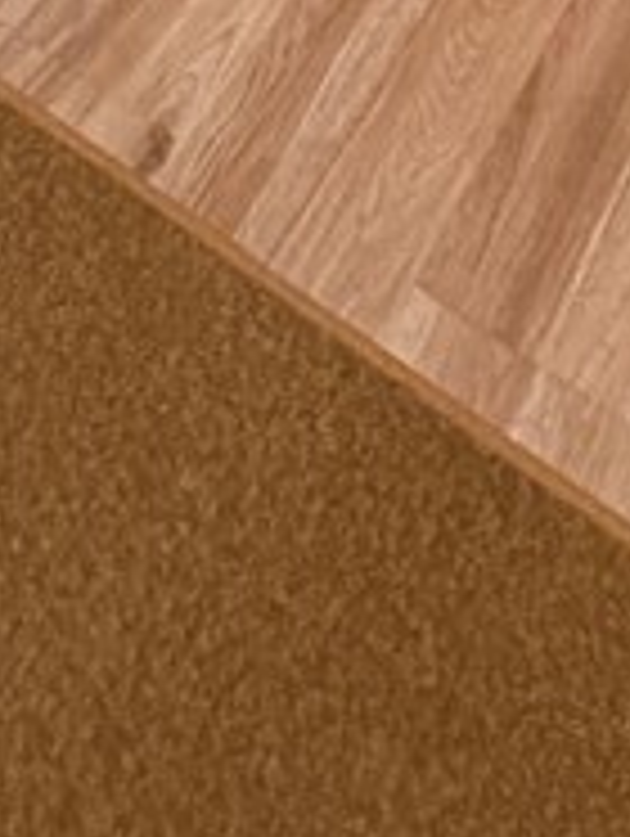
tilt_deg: -10.8
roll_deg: -0.2
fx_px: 1864
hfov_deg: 19.0
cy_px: -1386
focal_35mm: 77
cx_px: 522
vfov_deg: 13.4
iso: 250
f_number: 2.2
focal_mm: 2.22
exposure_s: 1/60
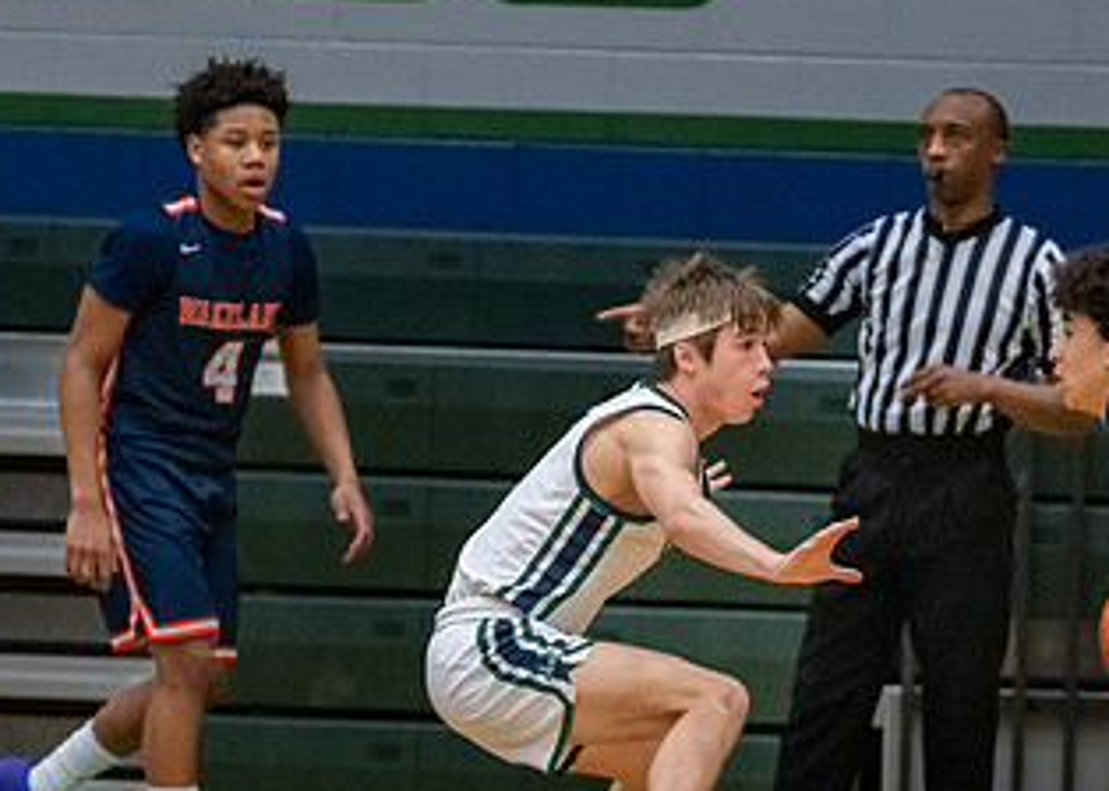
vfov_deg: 2.8
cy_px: 590
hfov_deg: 3.9
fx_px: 16214
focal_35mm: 515
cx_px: 557
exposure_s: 1/1000
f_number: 2.8
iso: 2500
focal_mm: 200
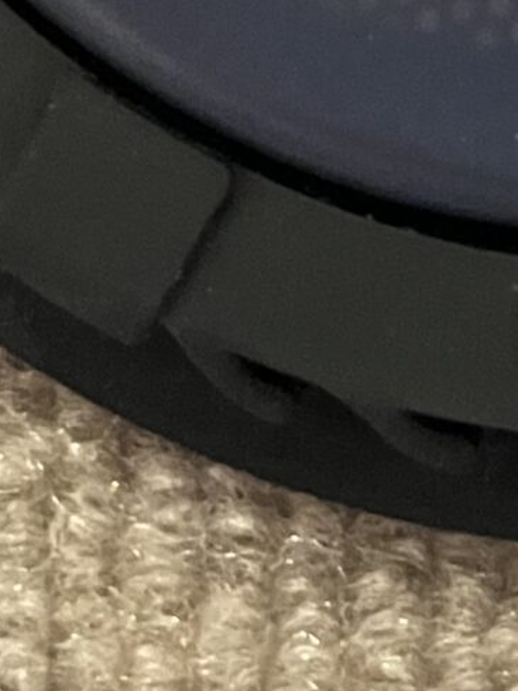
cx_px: 713
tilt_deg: -85.0
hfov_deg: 10.6
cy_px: -715
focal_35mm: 136
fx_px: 2712
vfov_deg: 12.6
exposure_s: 1/30
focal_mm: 5.1
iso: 1000
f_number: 1.6
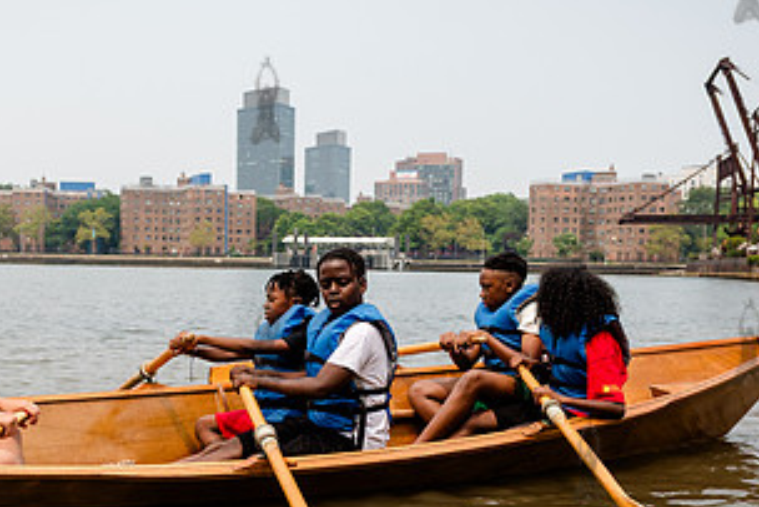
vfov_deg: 25.7
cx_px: 310
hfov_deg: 38.0
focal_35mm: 52
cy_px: 376
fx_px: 1097
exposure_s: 1/2000
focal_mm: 24
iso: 200
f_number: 4
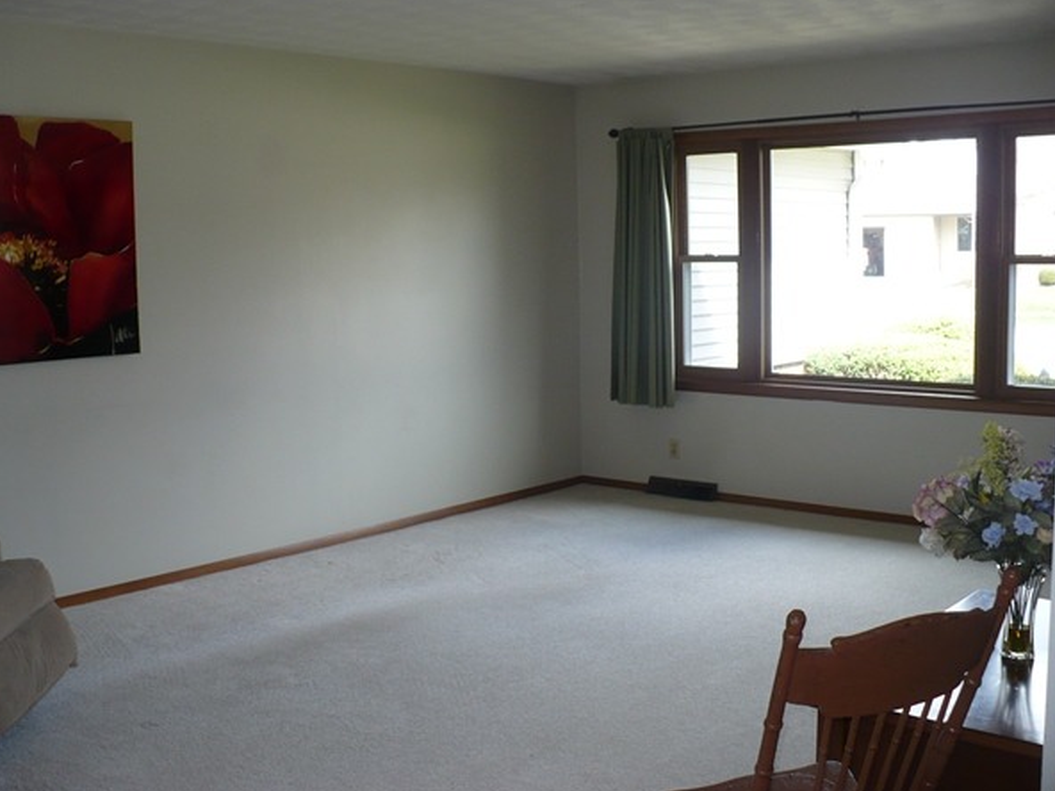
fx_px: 1219
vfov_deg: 35.9
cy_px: 374
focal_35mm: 40
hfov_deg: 46.8
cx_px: 513
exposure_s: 1/60
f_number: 2.8
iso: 100
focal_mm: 6.1
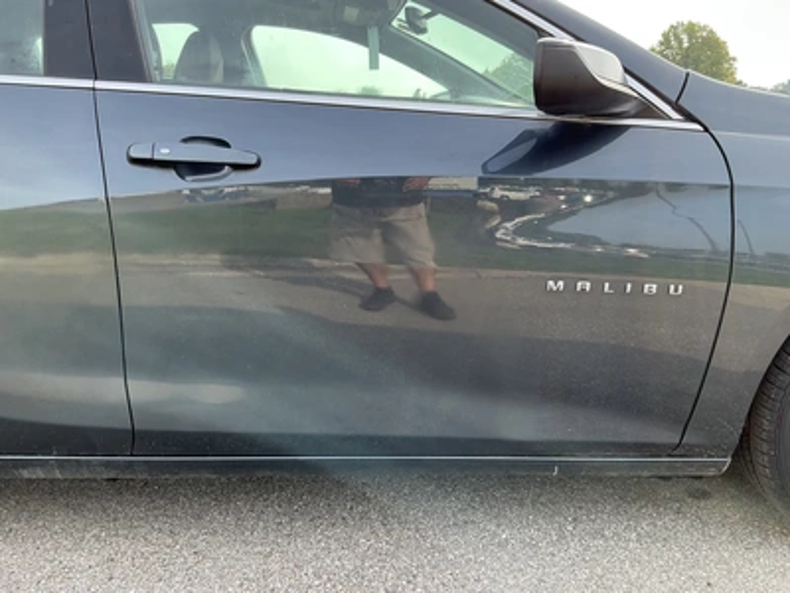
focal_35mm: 28
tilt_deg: -14.0
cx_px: 395
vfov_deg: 49.7
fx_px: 639
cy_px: 296
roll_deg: +0.3
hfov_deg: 63.4
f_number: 1.8
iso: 25
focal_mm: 3
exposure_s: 1/273
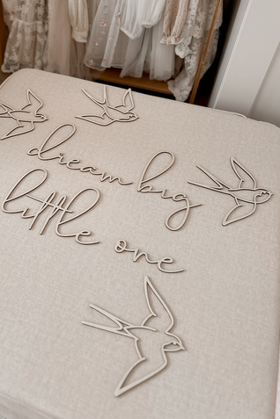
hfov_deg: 37.8
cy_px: 142
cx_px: 68
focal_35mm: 34
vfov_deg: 54.7
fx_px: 397
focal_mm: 6.86
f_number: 1.8
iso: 200
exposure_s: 1/120
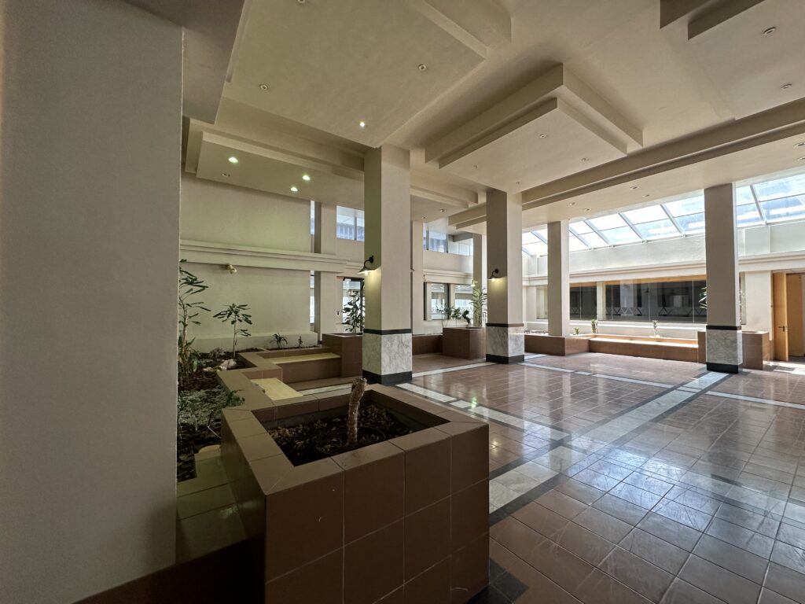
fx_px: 326
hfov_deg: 102.1
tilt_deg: +0.9
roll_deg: +0.0
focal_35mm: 14
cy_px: 302
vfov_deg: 85.7
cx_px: 402
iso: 125
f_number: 2.2
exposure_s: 1/100
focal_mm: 2.22
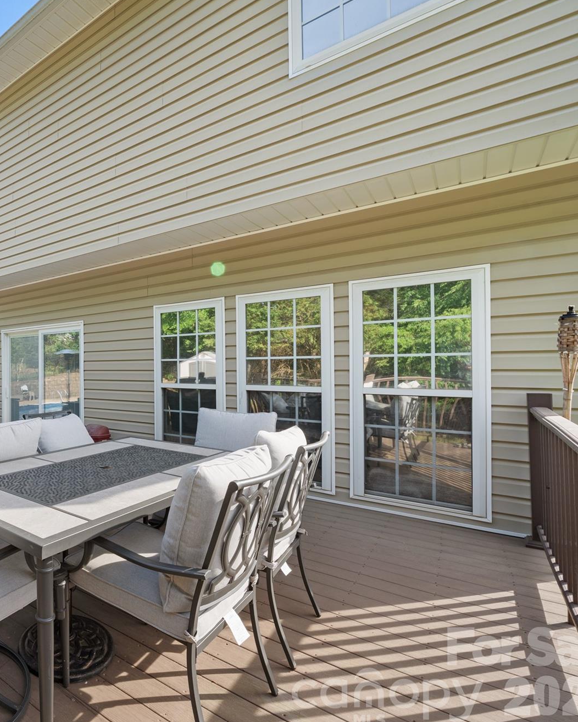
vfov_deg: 83.3
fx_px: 406
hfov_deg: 60.3
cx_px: 60
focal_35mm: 19
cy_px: 360
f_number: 10
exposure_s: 1/13
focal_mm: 13
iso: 100
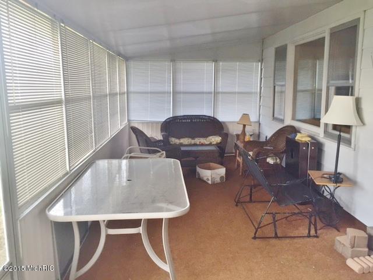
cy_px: 140
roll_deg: -2.0
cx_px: 186
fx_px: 312
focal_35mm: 29
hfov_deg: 61.7
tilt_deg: -8.7
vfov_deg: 48.2
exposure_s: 1/30
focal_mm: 4.15
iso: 64
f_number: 2.2
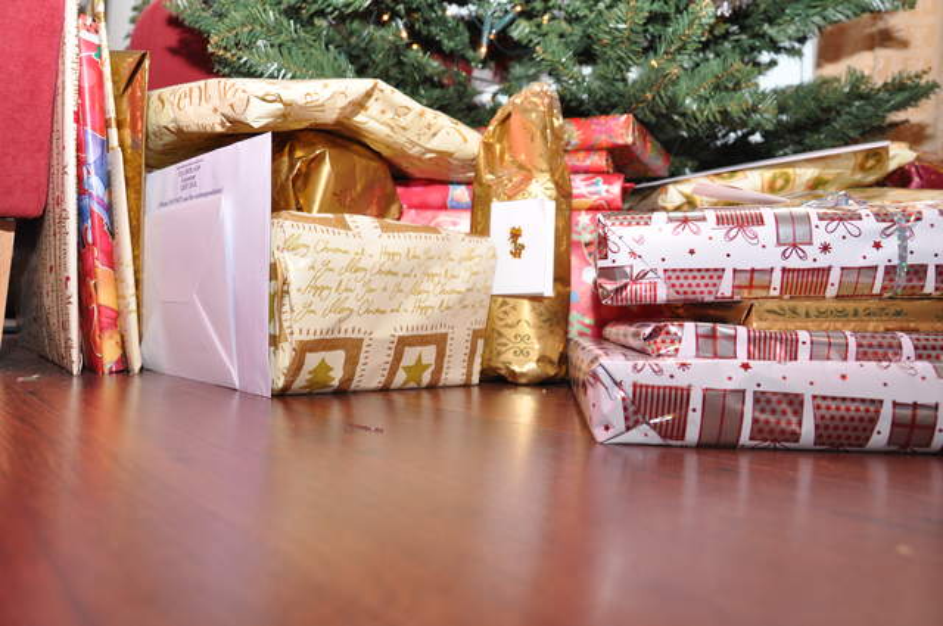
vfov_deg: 47.8
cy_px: 313
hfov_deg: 67.4
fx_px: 706
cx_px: 472
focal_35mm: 27
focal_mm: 18
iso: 640
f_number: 5.6
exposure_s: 1/60
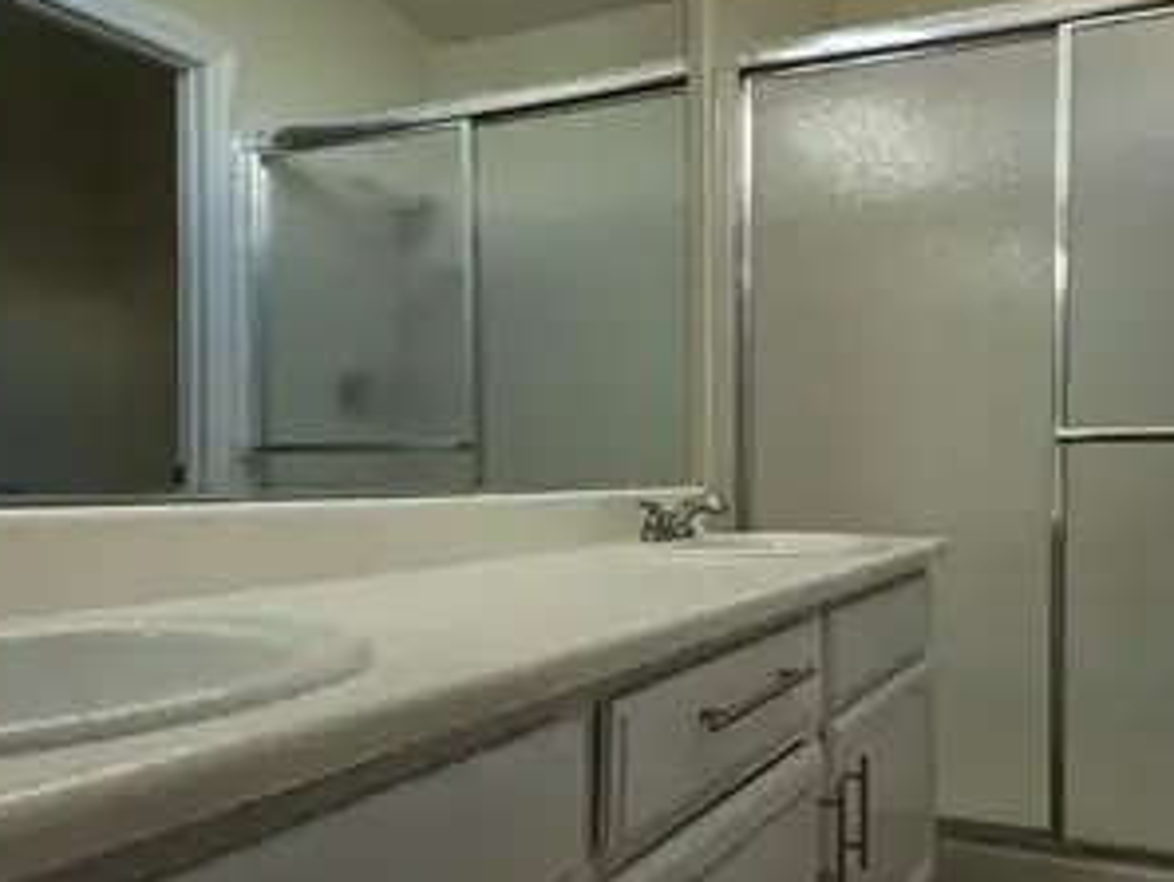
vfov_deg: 45.4
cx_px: 735
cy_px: 502
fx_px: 1052
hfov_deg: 57.6
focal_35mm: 31
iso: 40
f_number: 1.7
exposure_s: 1/120
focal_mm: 6.3
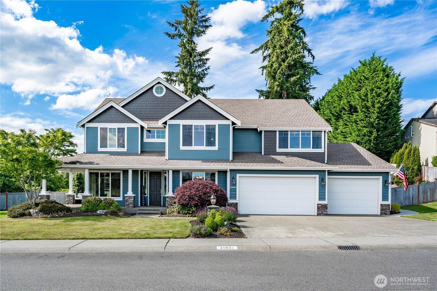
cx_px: 218
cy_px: 146
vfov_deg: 53.1
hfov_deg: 73.8
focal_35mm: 24
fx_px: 291
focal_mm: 24
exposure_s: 1/125
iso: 100
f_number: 8
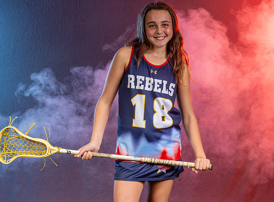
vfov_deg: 12.1
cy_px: 94
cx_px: 144
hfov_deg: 16.4
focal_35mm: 121
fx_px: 952
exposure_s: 1/200
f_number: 8
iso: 64
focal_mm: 102
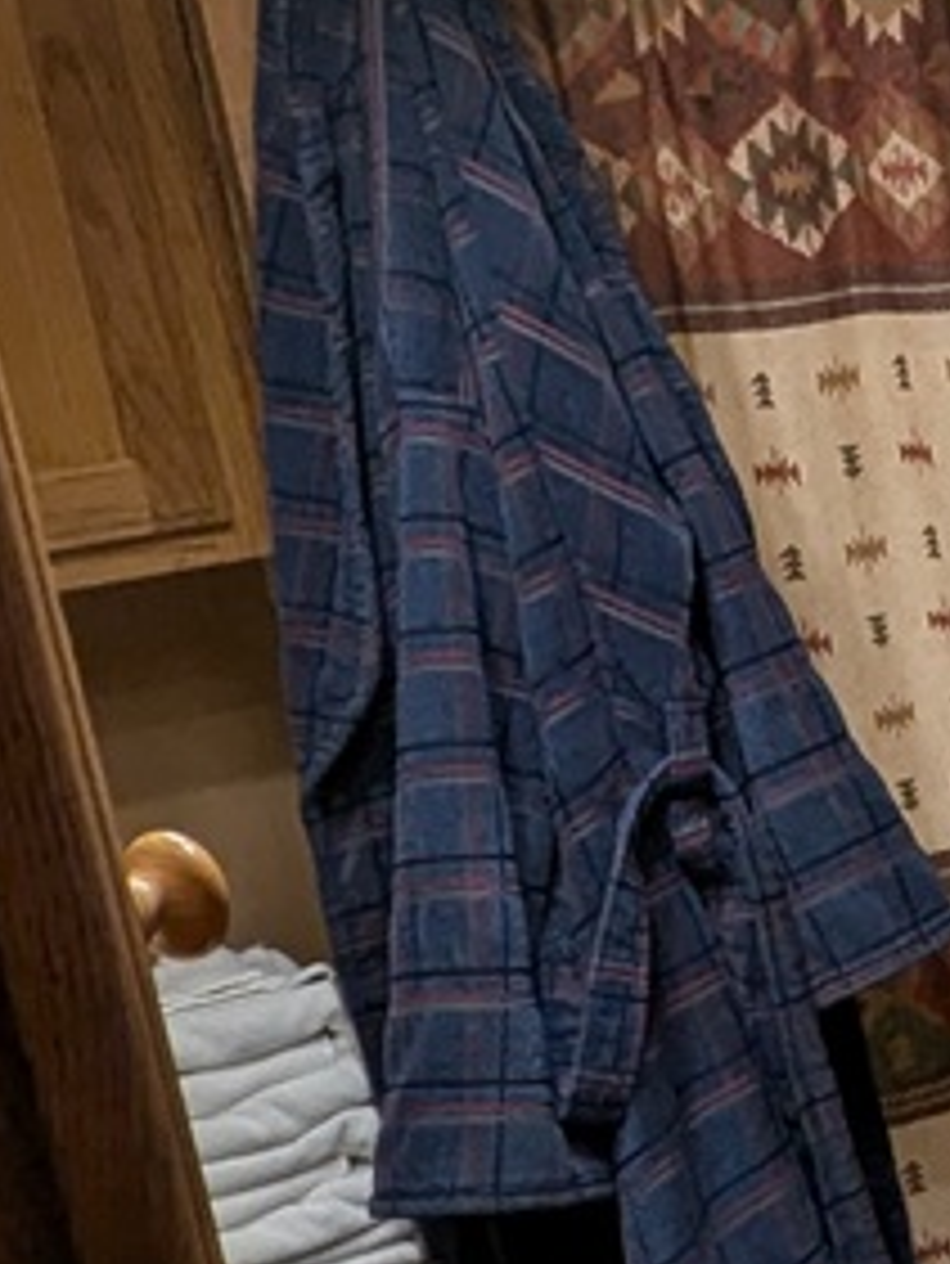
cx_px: 1905
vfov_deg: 23.8
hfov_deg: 14.8
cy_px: 679
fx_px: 2998
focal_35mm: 82
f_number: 2.2
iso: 135
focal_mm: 2.35
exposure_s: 1/40
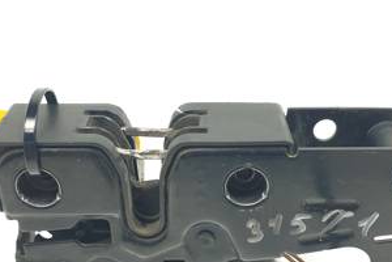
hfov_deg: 53.1
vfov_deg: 36.3
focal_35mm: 36
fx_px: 392
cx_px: 212
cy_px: 186
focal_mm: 4.3
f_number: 2.4
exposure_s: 1/100
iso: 50
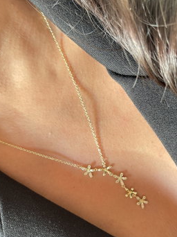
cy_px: 140
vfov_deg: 47.7
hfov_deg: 36.6
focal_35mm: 39
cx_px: 108
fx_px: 266
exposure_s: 1/121
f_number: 1.6
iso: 125
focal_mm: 5.1
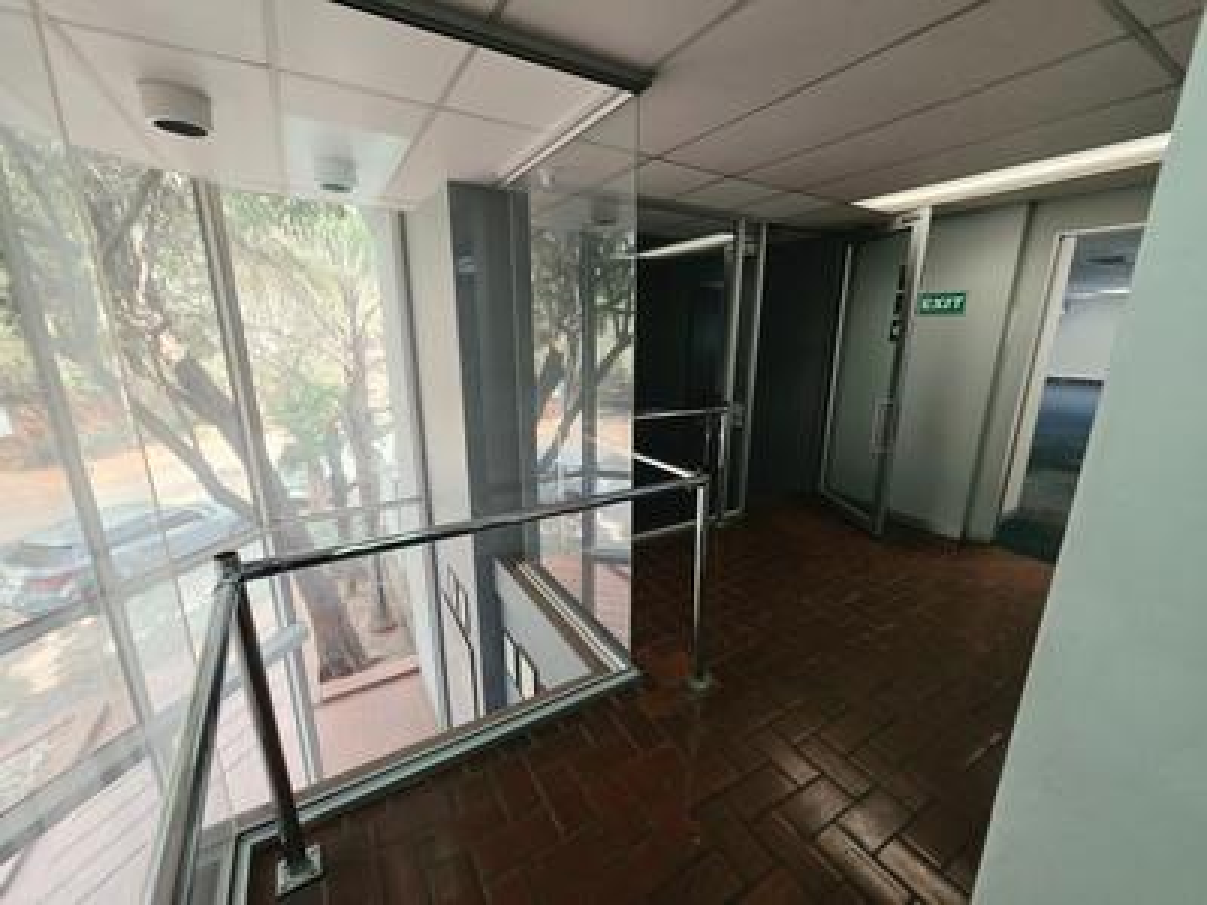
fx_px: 453
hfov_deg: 106.2
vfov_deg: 89.9
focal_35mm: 13
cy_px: 452
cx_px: 604
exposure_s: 1/100
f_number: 1.9
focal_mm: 2.2
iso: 100
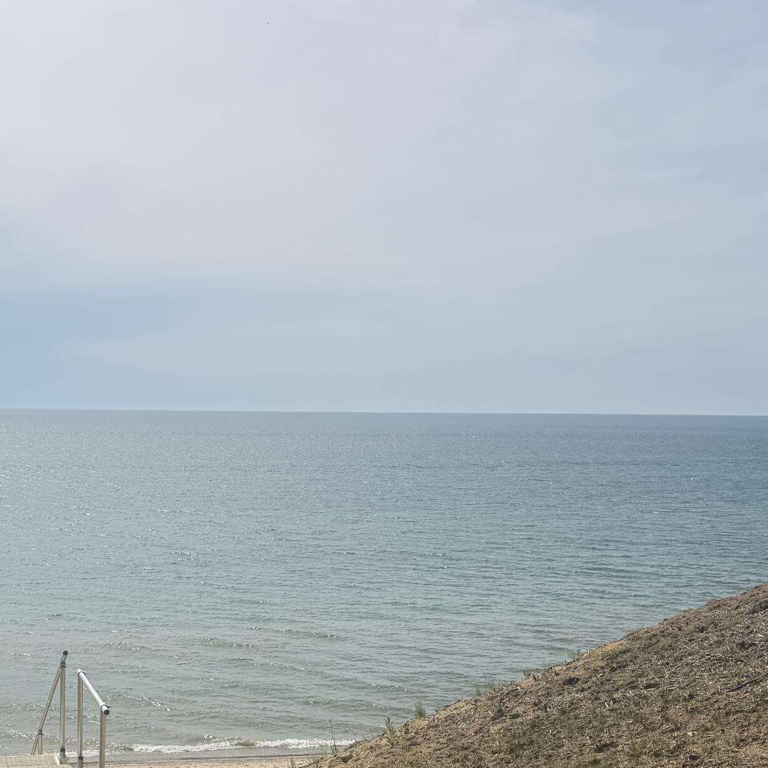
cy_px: 527
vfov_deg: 32.4
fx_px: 1305
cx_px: 117
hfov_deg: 31.6
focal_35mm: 52
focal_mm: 6.76
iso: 80
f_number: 1.78
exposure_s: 1/8130
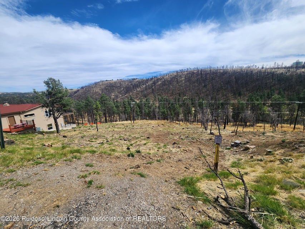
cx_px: 152
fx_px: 115
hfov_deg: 106.2
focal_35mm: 13
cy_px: 114
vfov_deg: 89.9
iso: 50
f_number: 2.2
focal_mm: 2.2
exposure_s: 1/2054
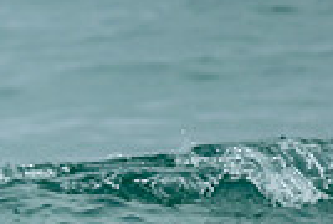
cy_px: 472
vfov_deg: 0.3
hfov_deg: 0.5
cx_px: -244
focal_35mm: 4554
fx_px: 42218
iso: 280
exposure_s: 1/2000
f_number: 6.3
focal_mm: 800
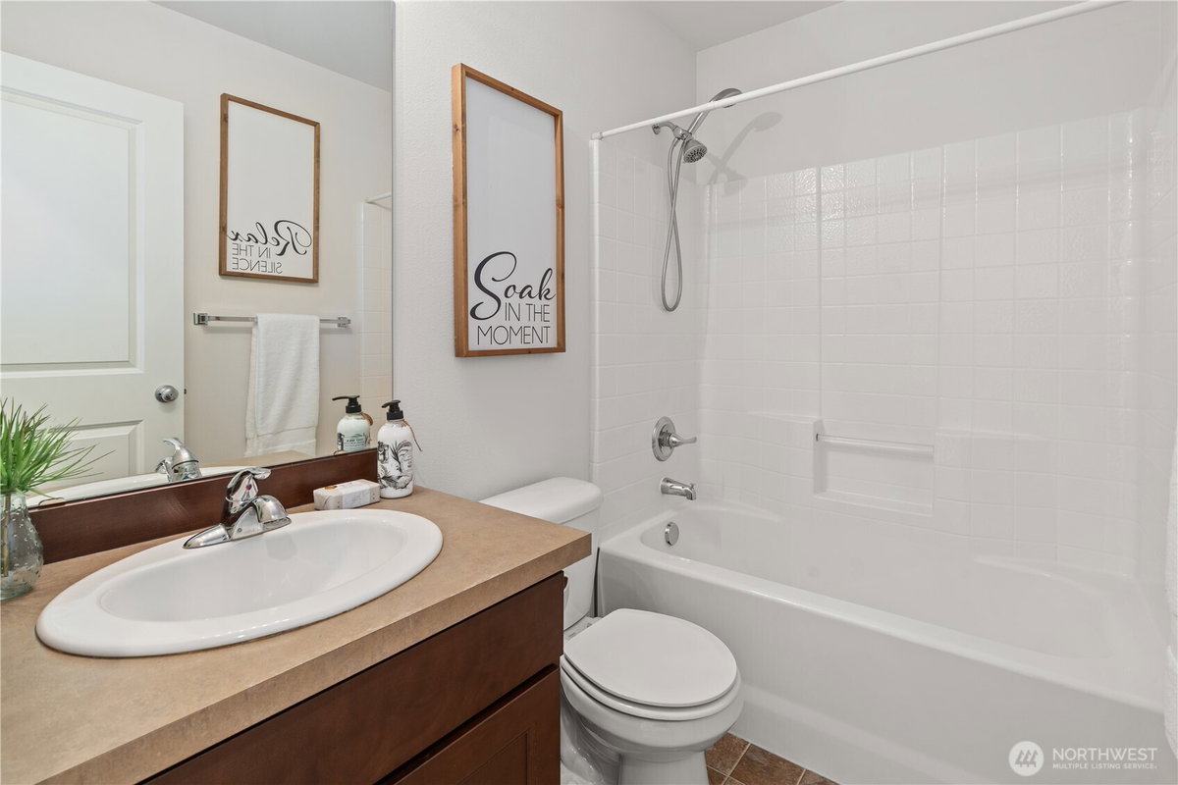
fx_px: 524
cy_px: 392
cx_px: 589
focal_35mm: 16
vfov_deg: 73.7
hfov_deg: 96.7
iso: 400
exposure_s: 1
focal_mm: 16
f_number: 9
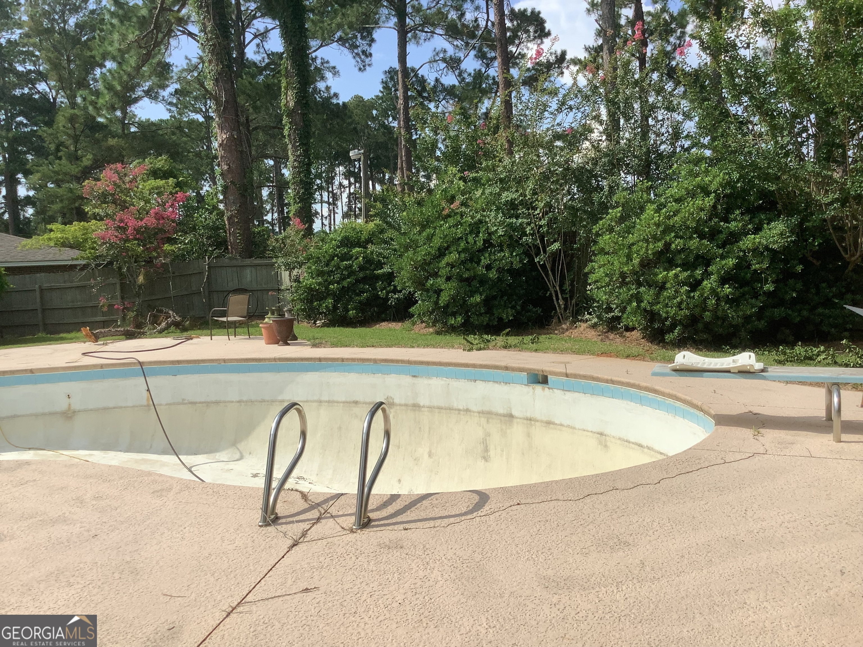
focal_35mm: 31
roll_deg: +2.8
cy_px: 324
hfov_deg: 58.4
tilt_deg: -4.4
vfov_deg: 45.4
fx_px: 773
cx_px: 432
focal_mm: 3.3
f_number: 2.4
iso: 25
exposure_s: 1/2203
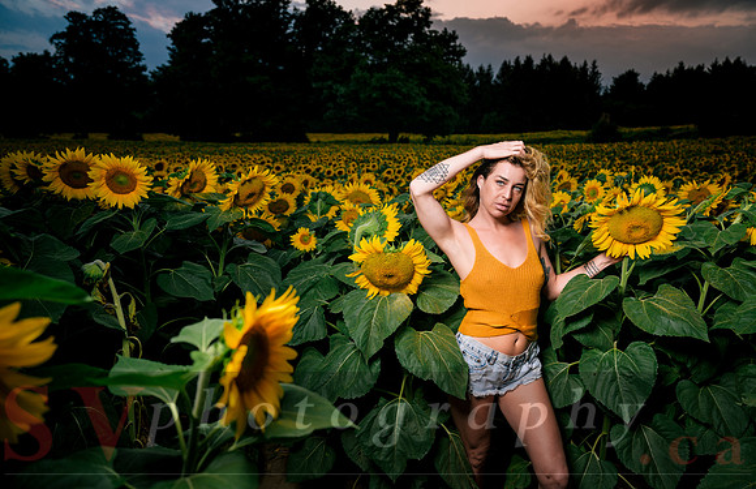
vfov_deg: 51.8
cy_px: 244
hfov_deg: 73.8
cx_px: 378
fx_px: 504
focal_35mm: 24
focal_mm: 24
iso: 64
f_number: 3.2
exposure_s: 1/50
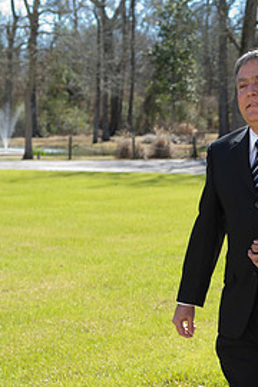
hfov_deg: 12.9
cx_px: 320
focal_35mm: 103
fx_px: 1107
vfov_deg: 19.7
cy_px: 265
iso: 100
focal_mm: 48
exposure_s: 1/200
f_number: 4.5
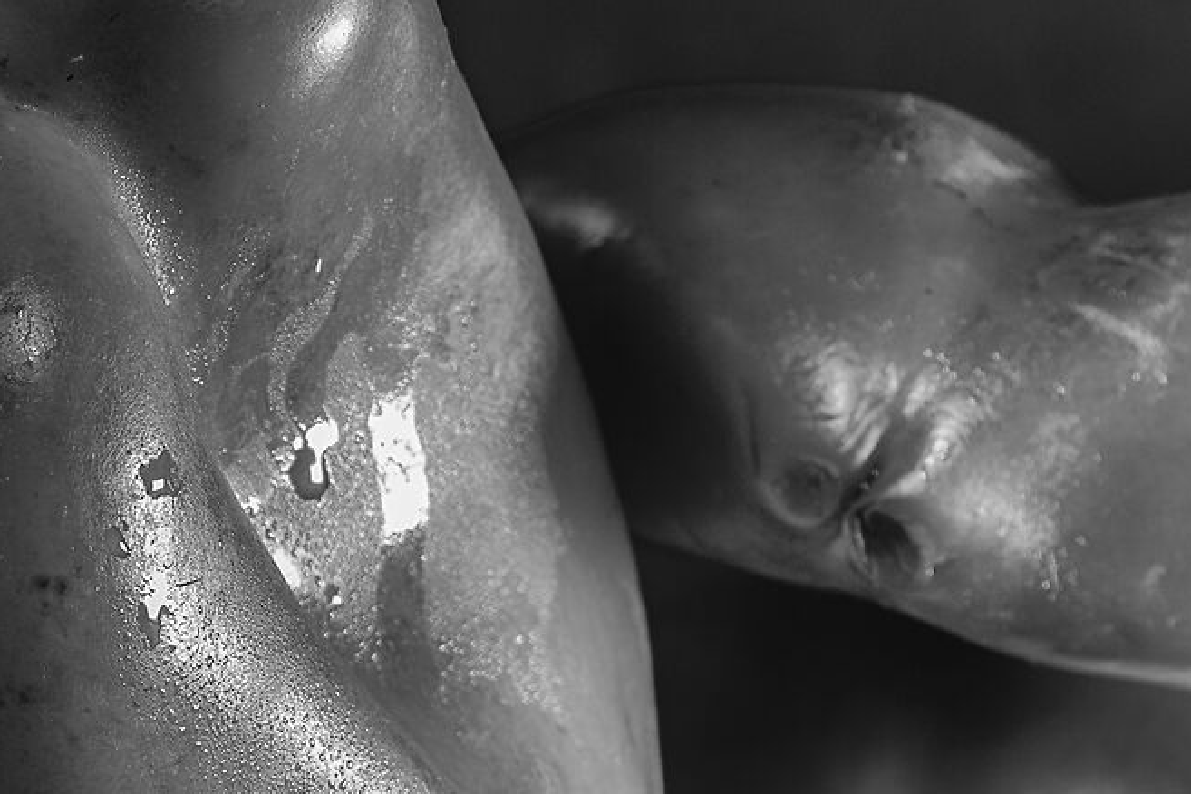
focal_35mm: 212
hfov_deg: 9.6
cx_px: -237
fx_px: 7013
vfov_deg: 6.5
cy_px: 649
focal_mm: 58
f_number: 10
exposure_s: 6
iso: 64
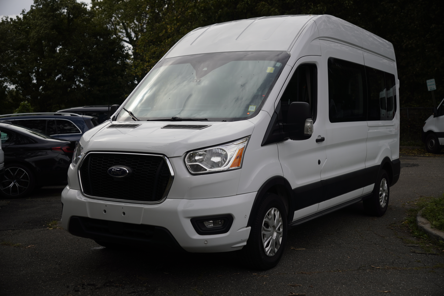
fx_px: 544
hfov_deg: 44.4
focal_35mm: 44
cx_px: 222
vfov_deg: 30.4
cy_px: 148
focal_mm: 29.4
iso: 100
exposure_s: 1/60
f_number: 3.2
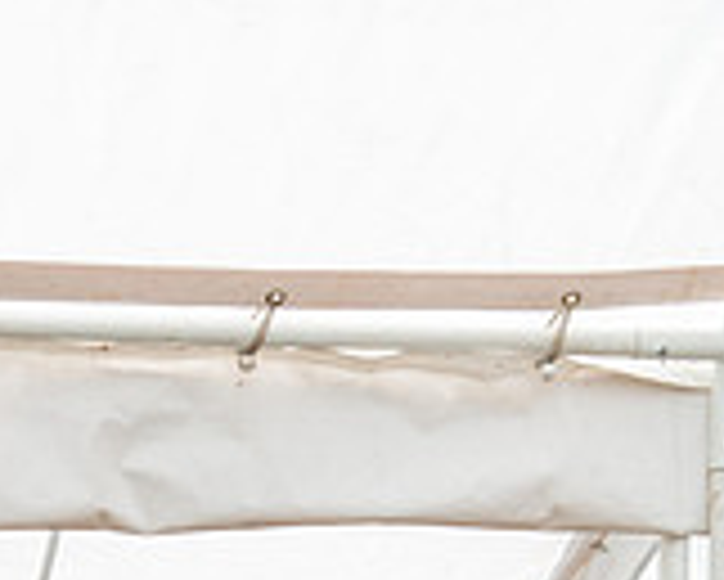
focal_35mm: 126
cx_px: 148
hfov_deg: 15.2
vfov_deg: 11.6
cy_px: 931
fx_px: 2702
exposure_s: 1/250
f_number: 6.3
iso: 500
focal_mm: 48
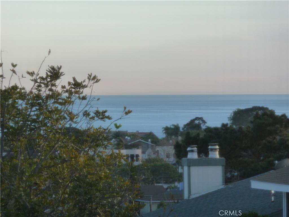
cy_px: 108
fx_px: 2338
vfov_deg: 5.3
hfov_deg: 7.1
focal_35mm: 280
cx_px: 144
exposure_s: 1/125
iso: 200
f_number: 4.9
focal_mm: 47
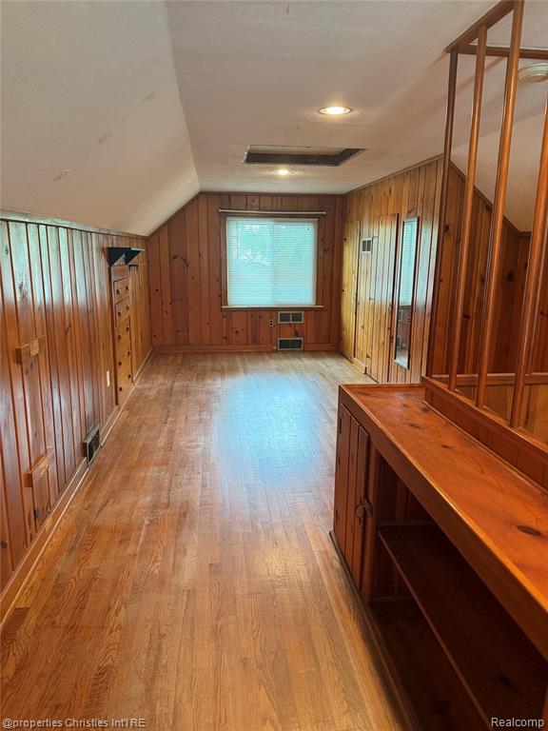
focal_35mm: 24
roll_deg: -0.4
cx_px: 274
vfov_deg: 71.6
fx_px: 507
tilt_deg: -12.6
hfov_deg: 56.8
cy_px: 366
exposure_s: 1/60
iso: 320
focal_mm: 6.76
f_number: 1.78
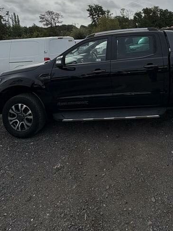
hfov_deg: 51.0
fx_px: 173
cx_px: 129
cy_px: 42
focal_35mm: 26
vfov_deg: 61.1
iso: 50
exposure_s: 1/3390
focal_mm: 2.22
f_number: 2.2
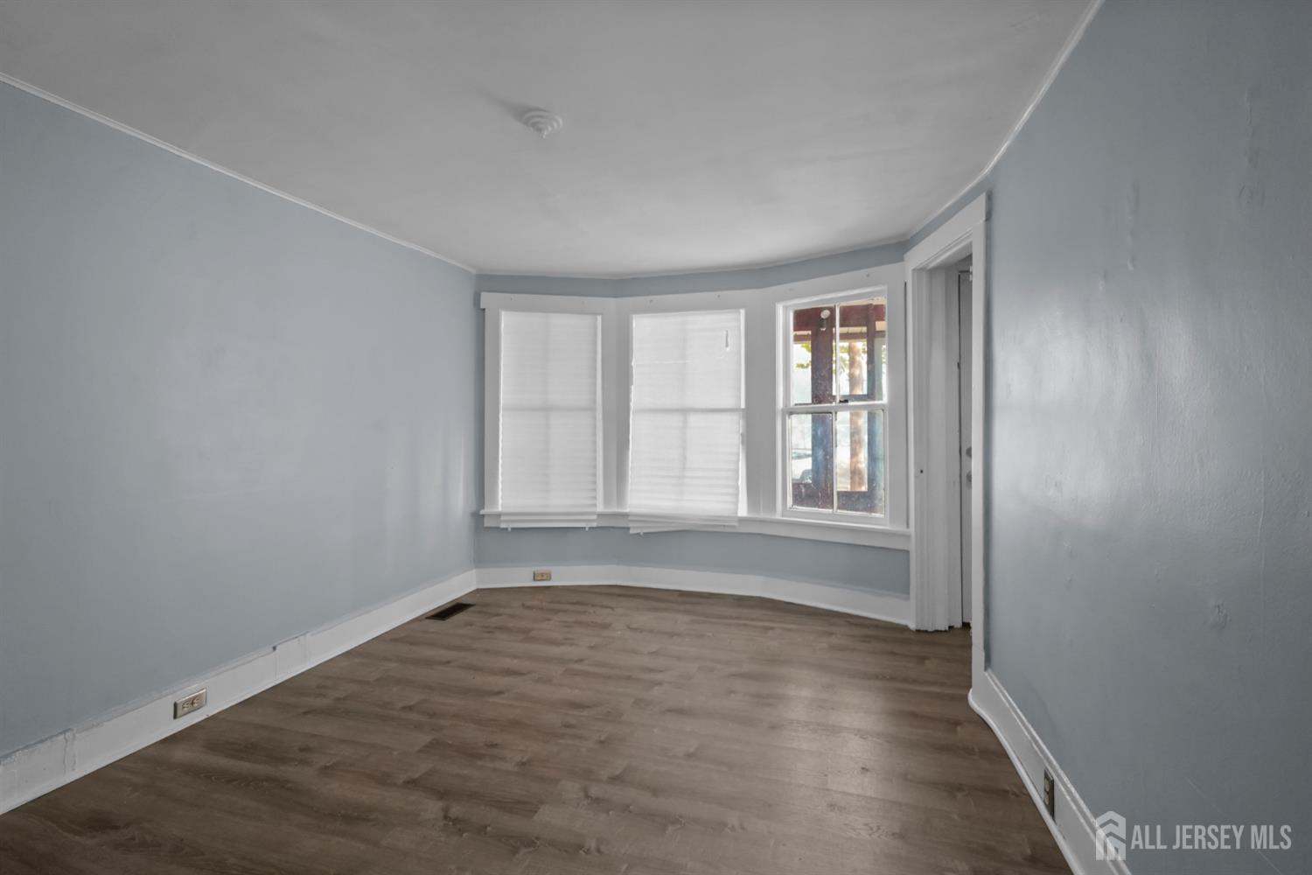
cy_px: 438
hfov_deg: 96.7
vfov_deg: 73.7
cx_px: 656
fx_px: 583
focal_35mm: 16
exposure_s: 1/8
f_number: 9
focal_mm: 16
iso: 3200
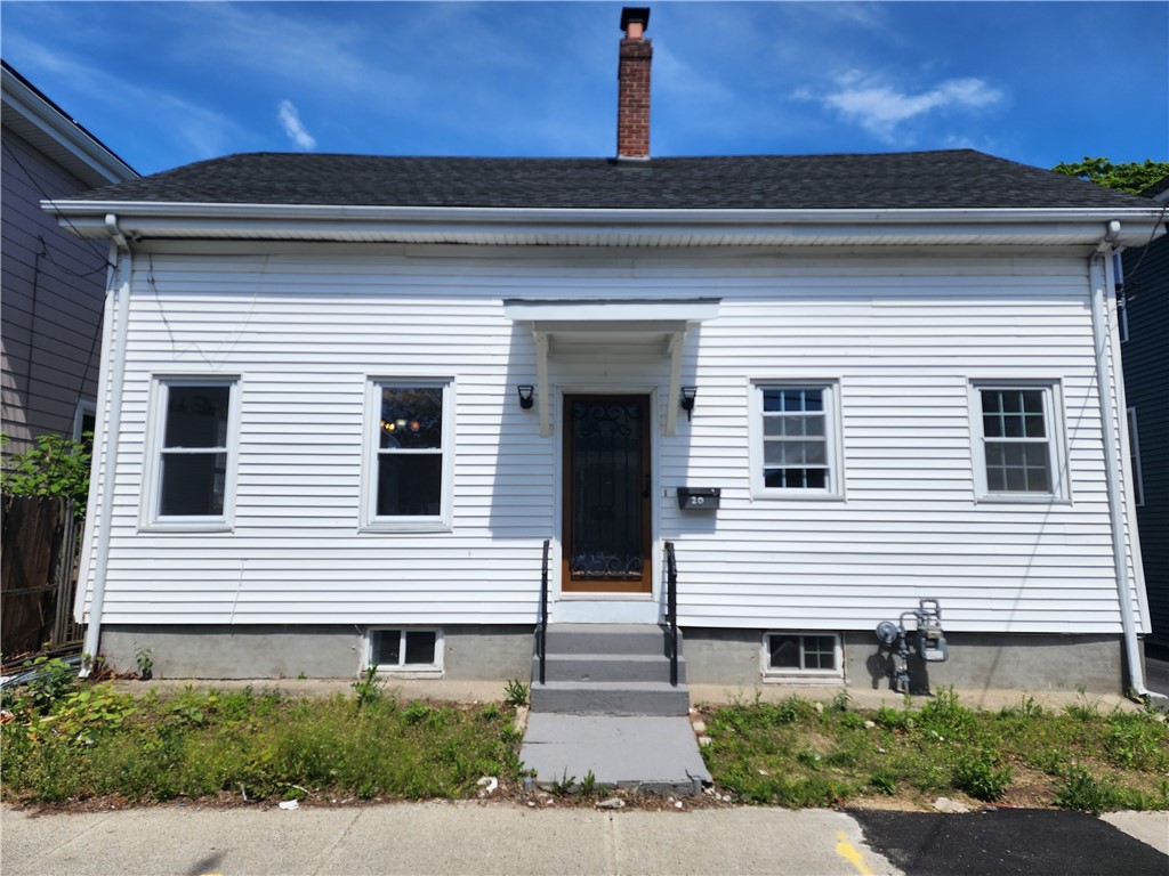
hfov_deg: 73.9
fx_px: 777
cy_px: 438
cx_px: 584
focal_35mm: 23
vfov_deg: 58.9
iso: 12
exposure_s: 1/1425
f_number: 1.8
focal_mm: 6.4
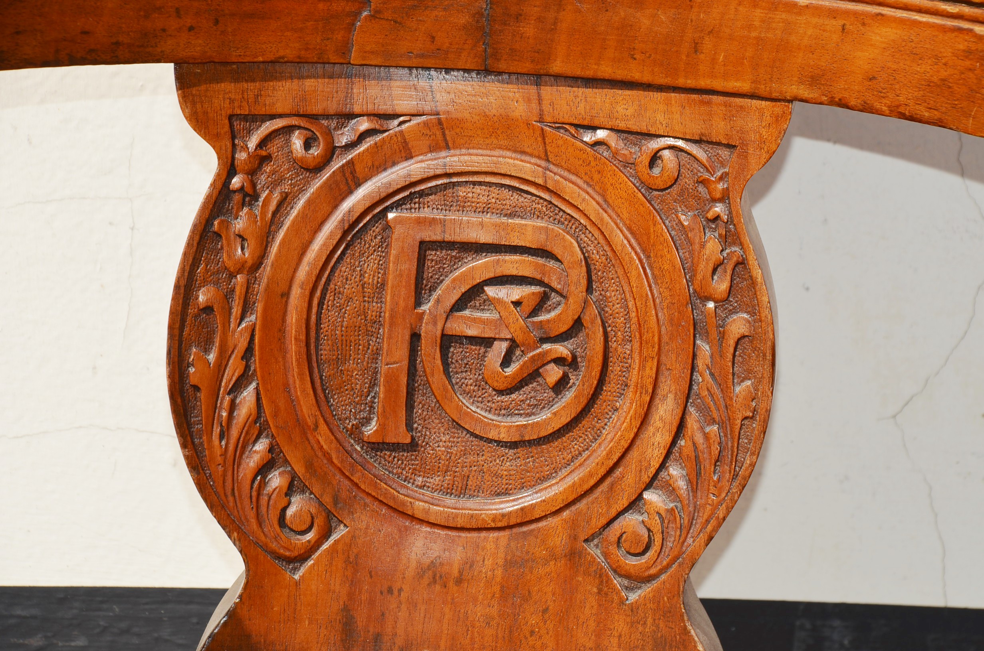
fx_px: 4582
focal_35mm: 168
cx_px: 492
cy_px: 326
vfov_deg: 8.1
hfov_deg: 12.3
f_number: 8
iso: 100
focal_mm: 112
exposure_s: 1/250
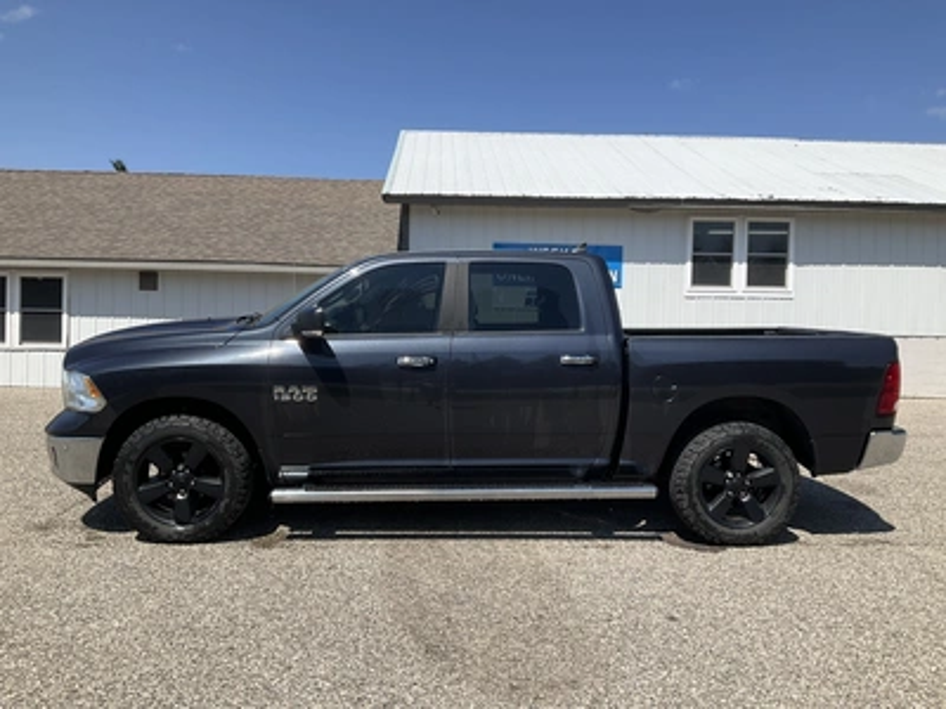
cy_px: 354
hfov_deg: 61.7
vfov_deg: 48.2
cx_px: 473
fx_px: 793
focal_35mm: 29
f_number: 1.8
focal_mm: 3
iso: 25
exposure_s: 1/2320
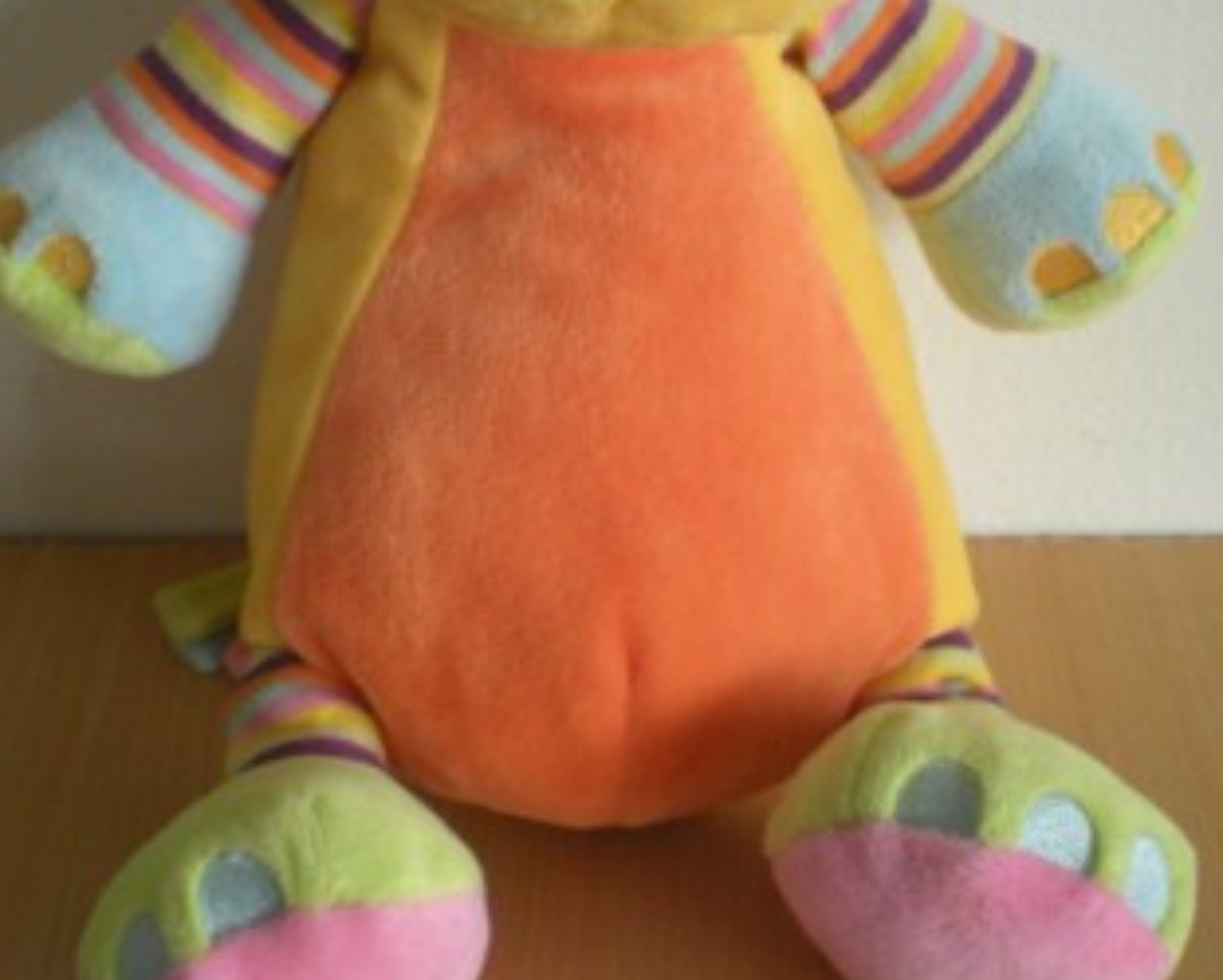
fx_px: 2245
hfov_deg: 30.5
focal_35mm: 62
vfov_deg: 24.5
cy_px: 315
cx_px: 594
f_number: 3.1
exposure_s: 1/43.4
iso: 200
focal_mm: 6.3
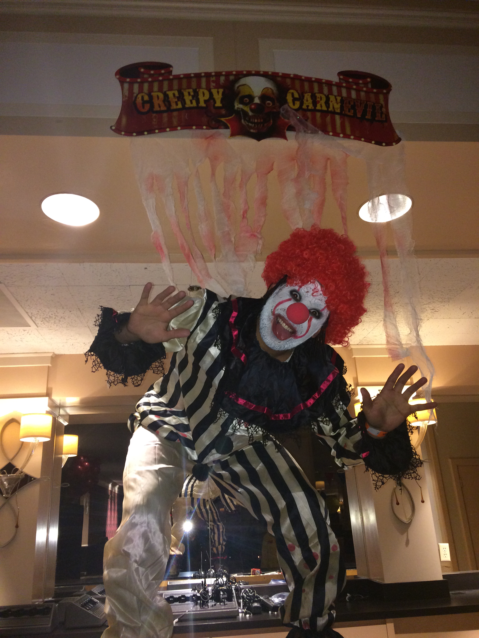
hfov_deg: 48.2
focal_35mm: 29
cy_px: 319
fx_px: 535
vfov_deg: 61.7
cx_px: 240
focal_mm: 4.15
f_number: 2.2
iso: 200
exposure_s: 1/30
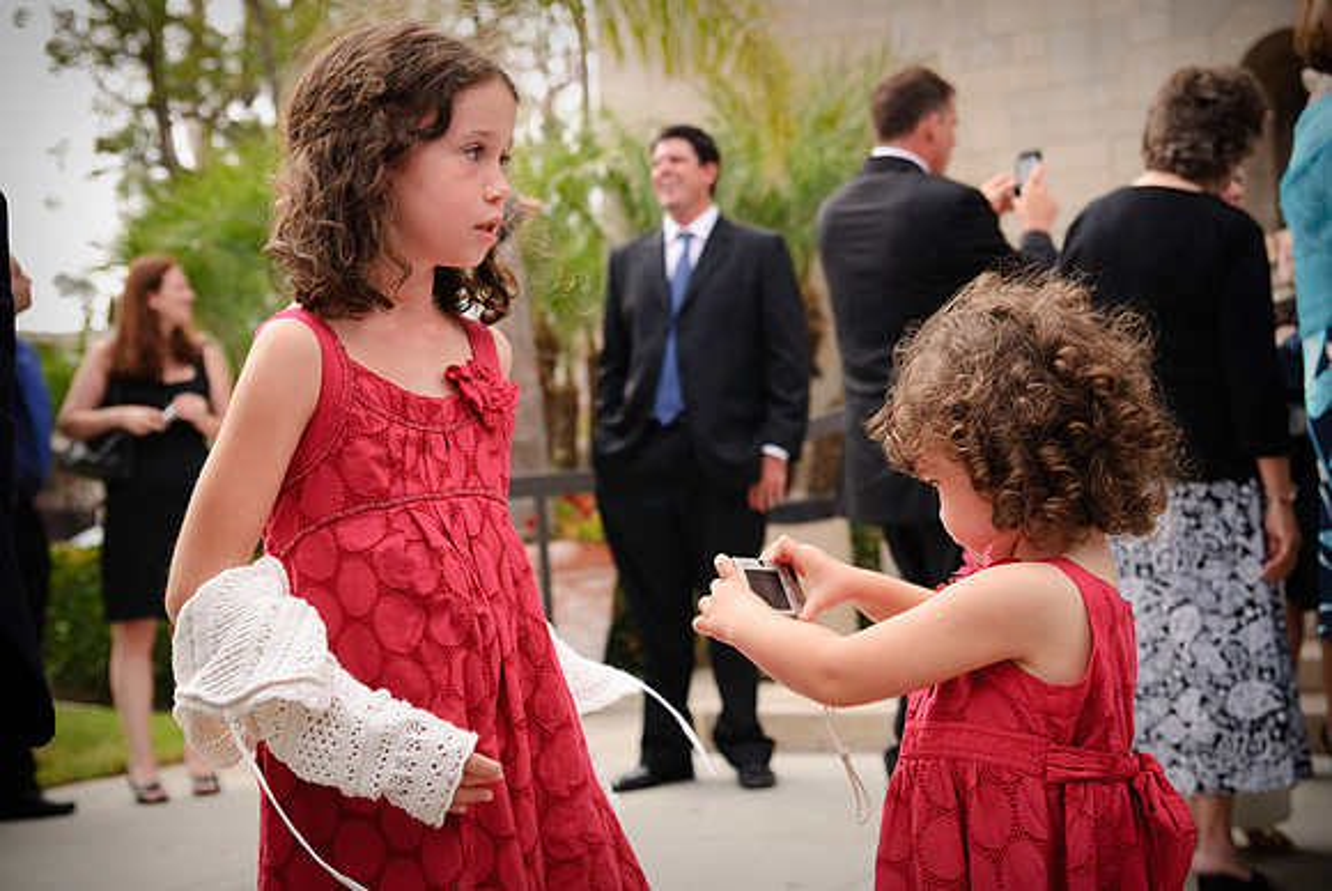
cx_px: 666
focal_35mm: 60
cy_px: 446
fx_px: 2222
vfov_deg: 22.7
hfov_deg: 33.4
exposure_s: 1/800
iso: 500
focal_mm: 40
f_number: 4.5
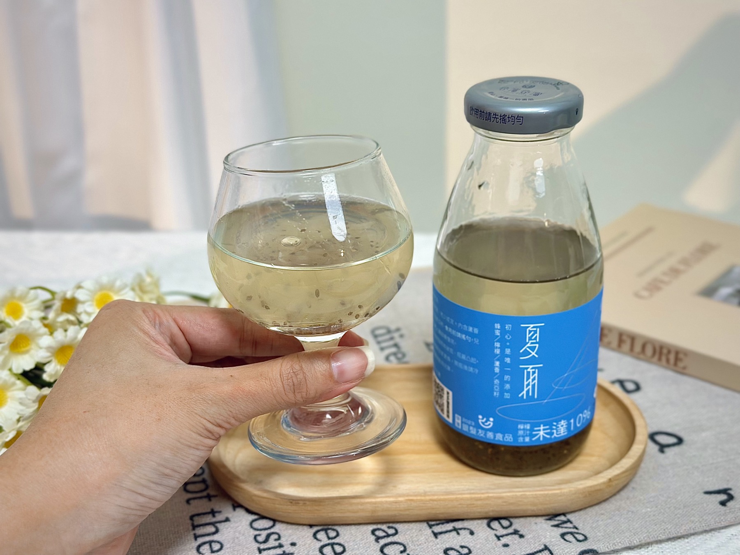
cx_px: 370
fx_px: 1026
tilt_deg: -24.7
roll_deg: +0.8
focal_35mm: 48
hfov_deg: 39.7
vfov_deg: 30.3
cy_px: 278
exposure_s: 1/120
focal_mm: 6.86
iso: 125
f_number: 1.78
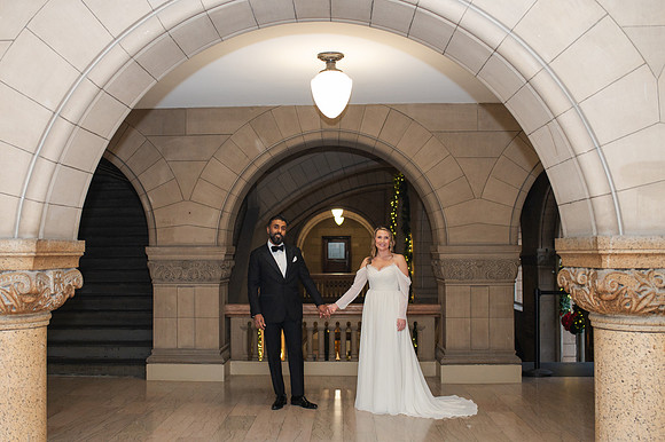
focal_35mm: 38
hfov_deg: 50.3
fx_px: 707
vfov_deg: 34.8
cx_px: 303
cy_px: 221
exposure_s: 1/200
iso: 1000
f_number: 3.5
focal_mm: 35
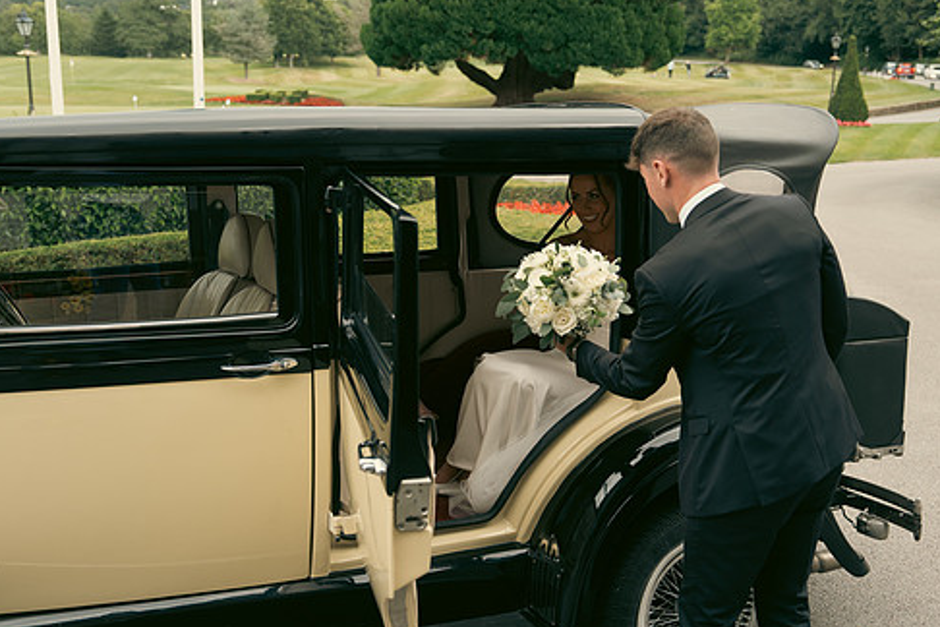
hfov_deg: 45.3
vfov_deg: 31.2
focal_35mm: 43
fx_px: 1123
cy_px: 314
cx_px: 536
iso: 250
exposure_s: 1/500
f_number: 3.5
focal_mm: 36
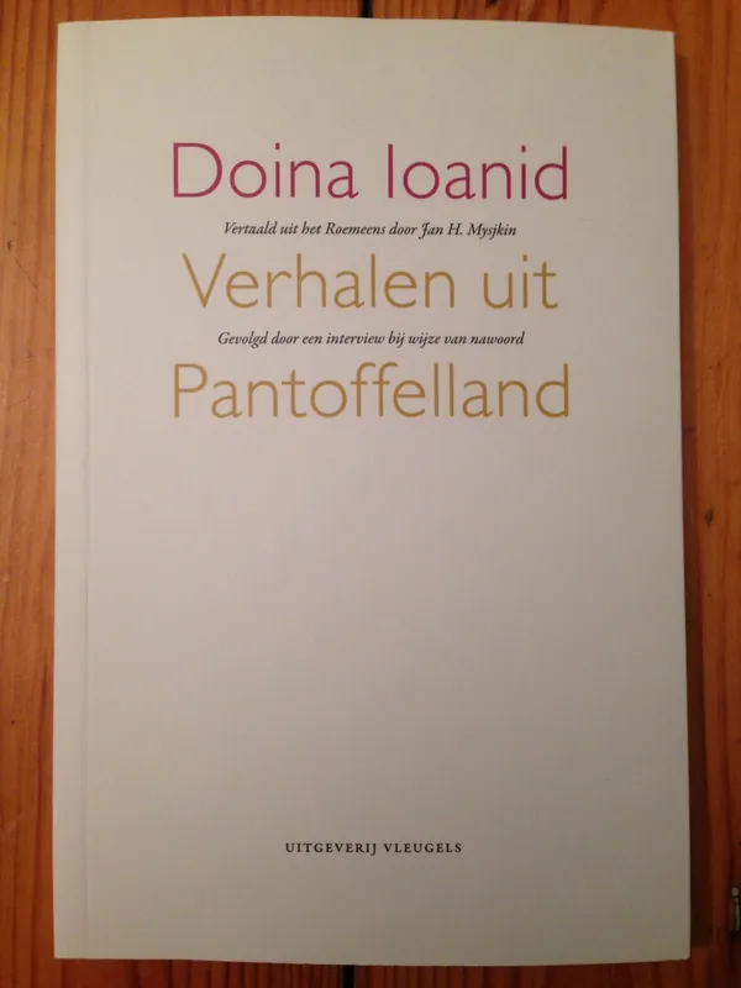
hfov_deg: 42.9
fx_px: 942
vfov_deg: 55.4
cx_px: 370
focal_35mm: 33
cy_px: 494
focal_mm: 4.12
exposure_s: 1/20
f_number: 2.4
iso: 125
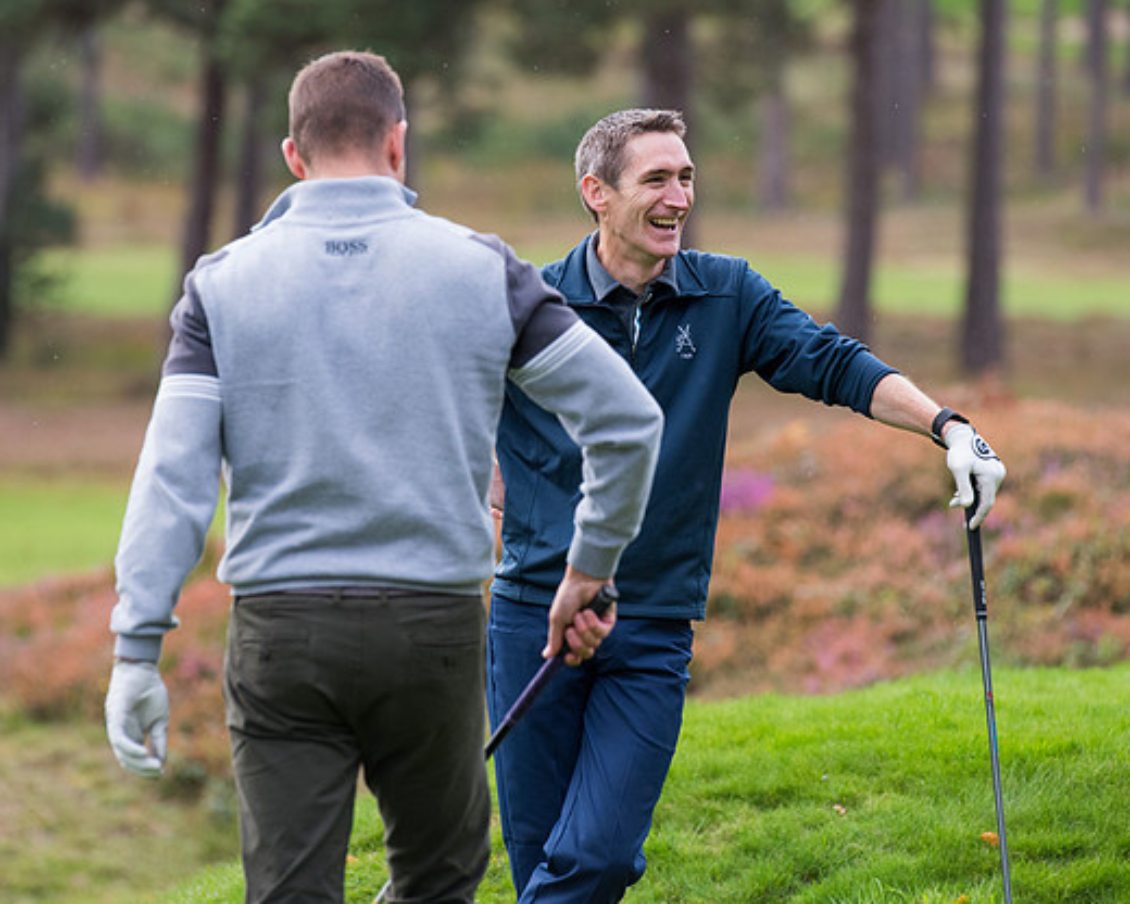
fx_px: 9197
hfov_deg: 7.0
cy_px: 354
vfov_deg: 5.6
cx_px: 561
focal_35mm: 275
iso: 1000
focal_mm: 200
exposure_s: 1/1250
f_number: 4
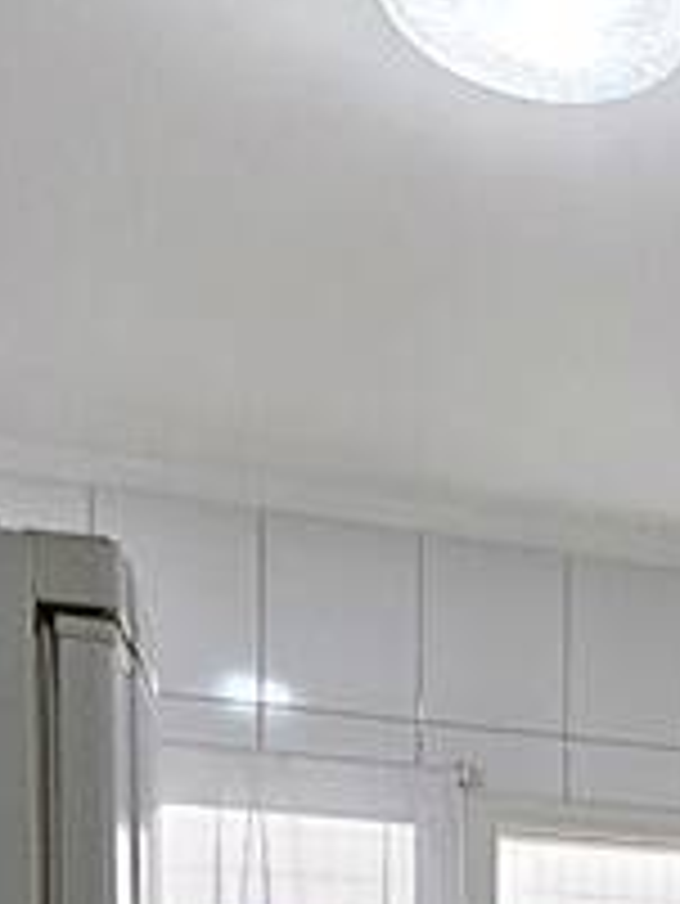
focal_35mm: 69
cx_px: 1063
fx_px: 1805
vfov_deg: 24.9
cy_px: 1136
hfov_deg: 18.5
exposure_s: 1/60
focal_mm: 1.7
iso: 200
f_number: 2.2
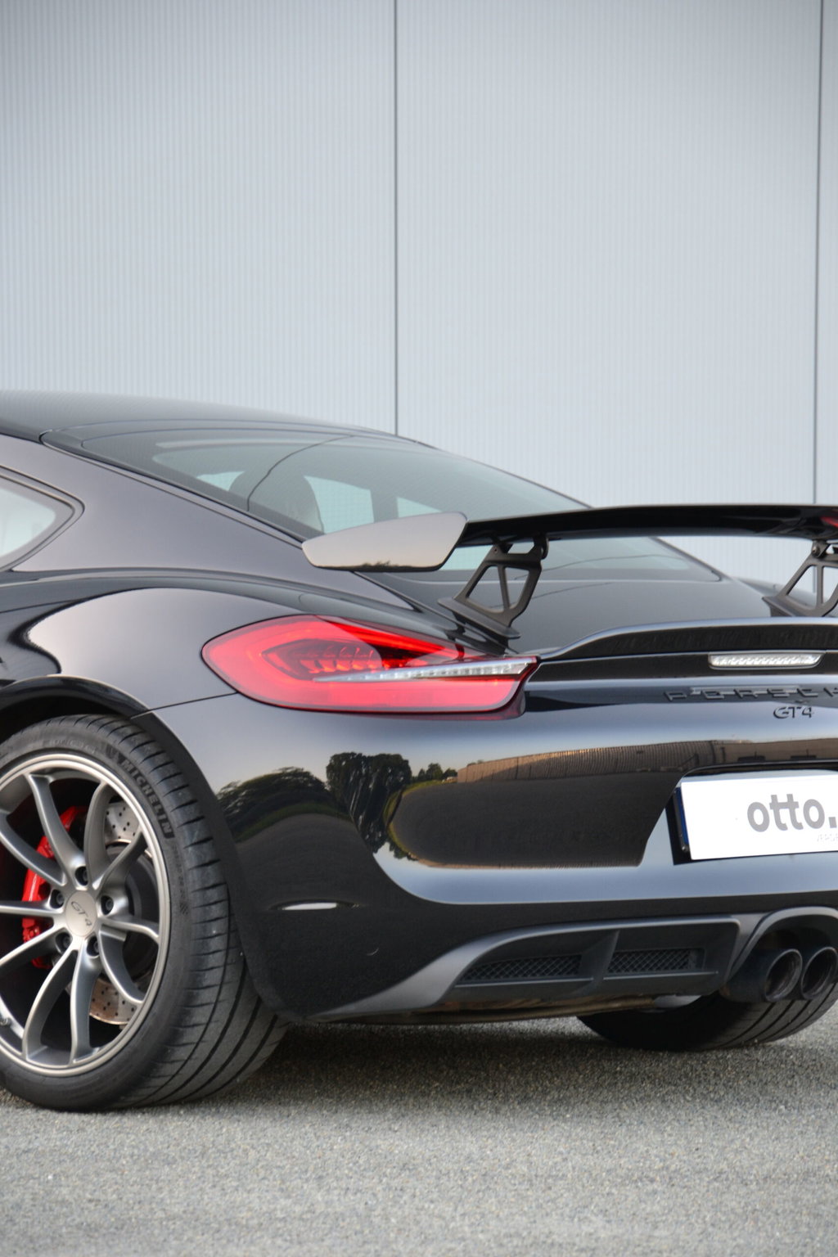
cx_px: 419
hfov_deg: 8.7
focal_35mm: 158
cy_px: 628
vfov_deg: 13.0
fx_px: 5499
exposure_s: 1/60
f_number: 5.6
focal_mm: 105
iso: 450
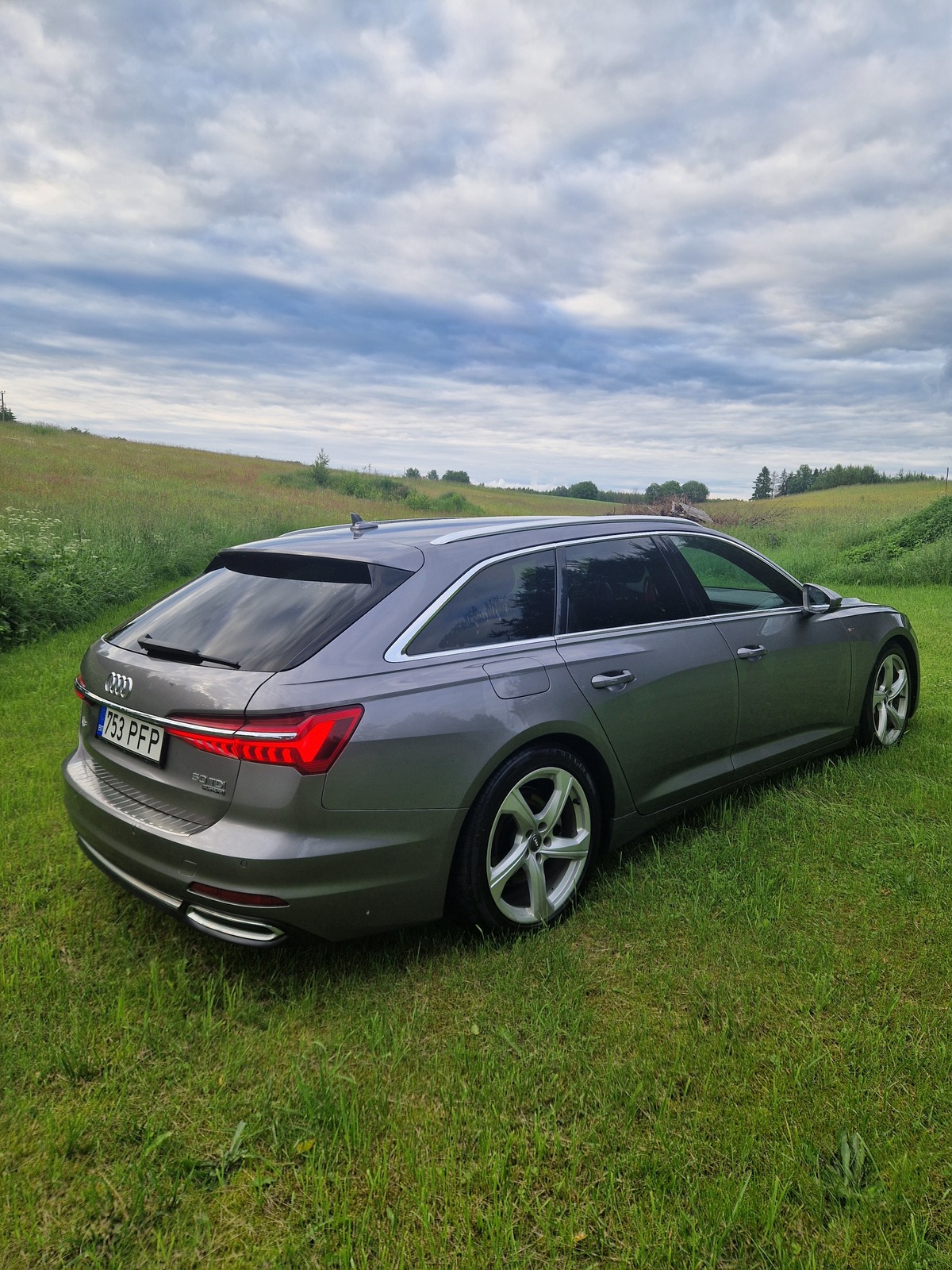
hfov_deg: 58.9
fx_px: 843
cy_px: 635
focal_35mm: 23
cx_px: 476
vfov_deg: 73.9
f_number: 1.8
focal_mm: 5.4
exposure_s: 1/350
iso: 50
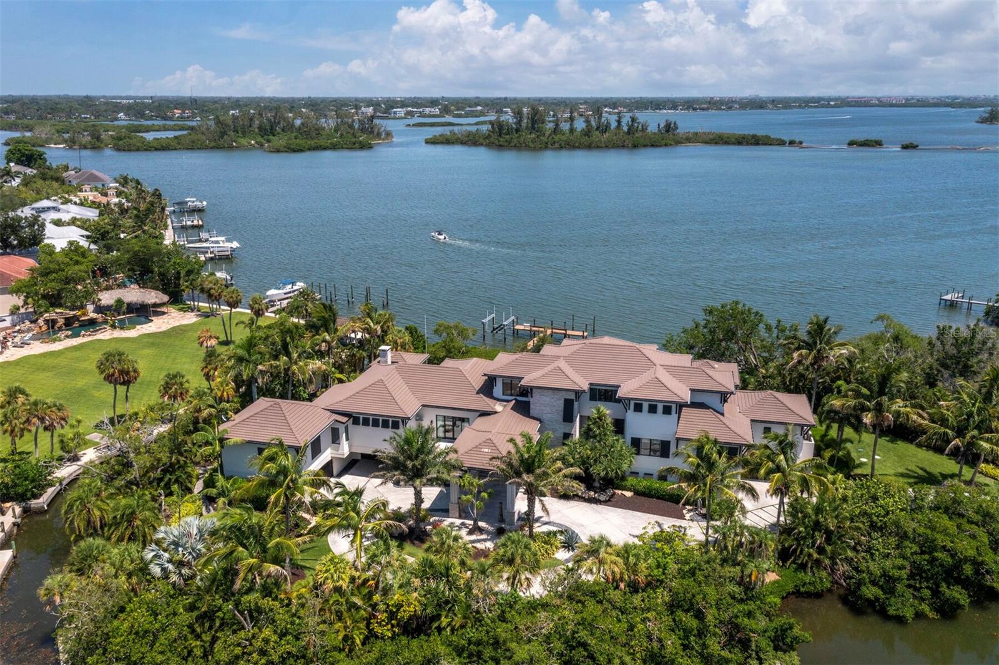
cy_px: 332
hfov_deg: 65.5
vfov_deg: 46.4
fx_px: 777
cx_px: 500
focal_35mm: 28
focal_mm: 10.26
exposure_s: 1/800
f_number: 7.1
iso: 100
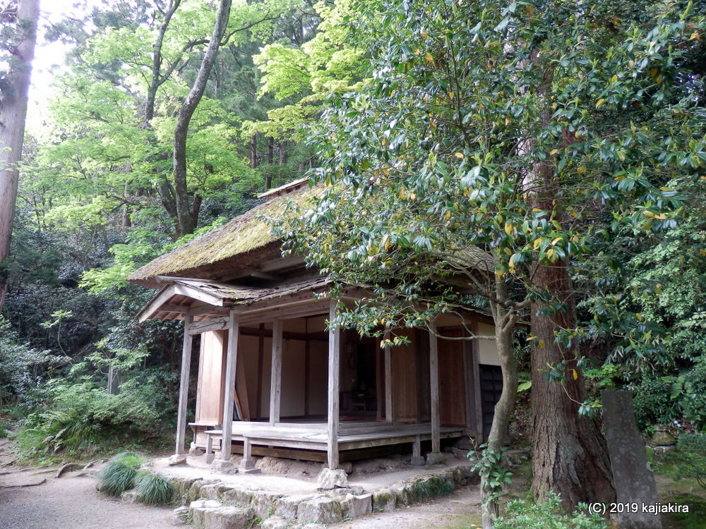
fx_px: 510
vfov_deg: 54.9
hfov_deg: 69.4
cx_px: 353
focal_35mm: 25
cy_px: 264
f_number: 3
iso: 100
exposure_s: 1/30
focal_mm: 4.5
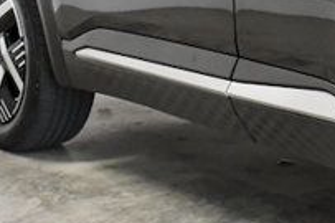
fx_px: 1692
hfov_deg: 10.6
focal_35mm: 182
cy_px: -62
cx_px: 594
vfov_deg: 7.5
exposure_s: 1/800
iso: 2500
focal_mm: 24
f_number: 3.8
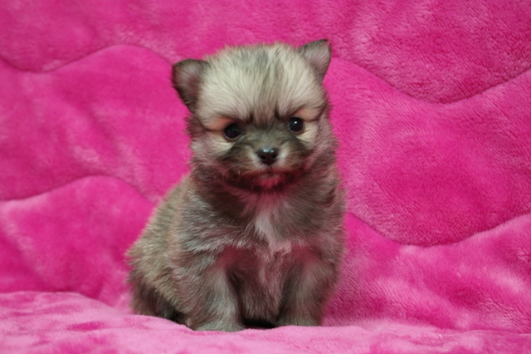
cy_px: 177
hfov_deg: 33.4
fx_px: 885
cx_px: 266
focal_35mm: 60
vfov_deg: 22.6
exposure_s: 1/30
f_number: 4.5
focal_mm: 40
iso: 800
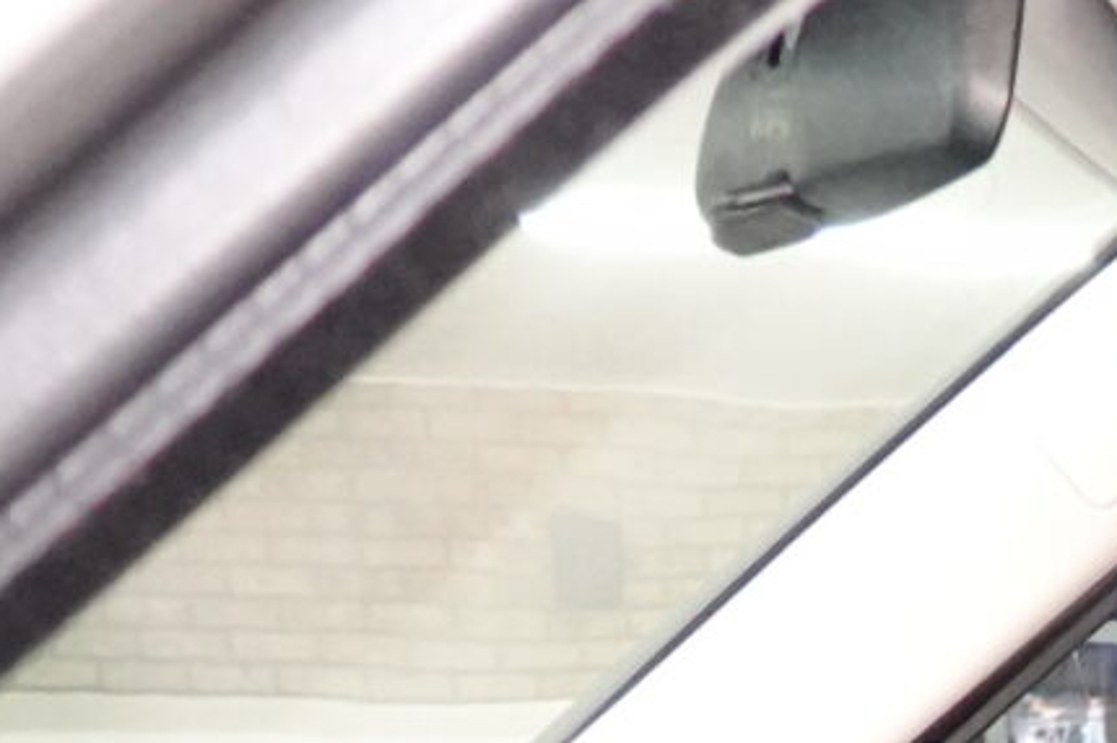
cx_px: 2192
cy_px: 2048
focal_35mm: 143
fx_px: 4433
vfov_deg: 8.4
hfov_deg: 12.7
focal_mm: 9
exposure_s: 1/40
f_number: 2.8
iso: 1600
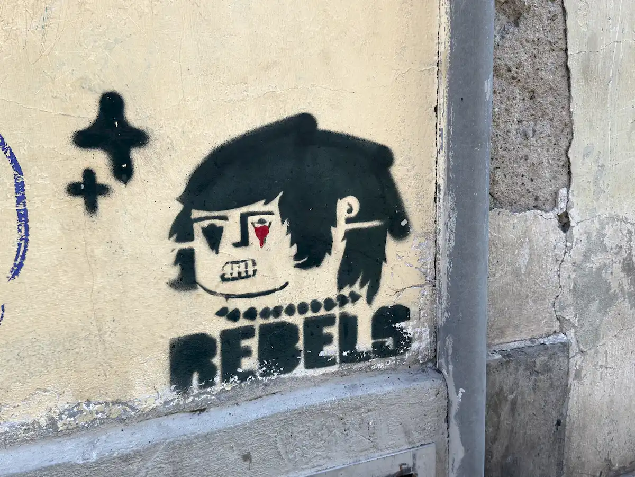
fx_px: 642
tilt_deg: -12.8
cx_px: 318
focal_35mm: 35
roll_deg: +3.6
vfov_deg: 40.7
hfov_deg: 52.6
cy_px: 238
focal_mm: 6.76
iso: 64
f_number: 1.78
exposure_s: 1/325
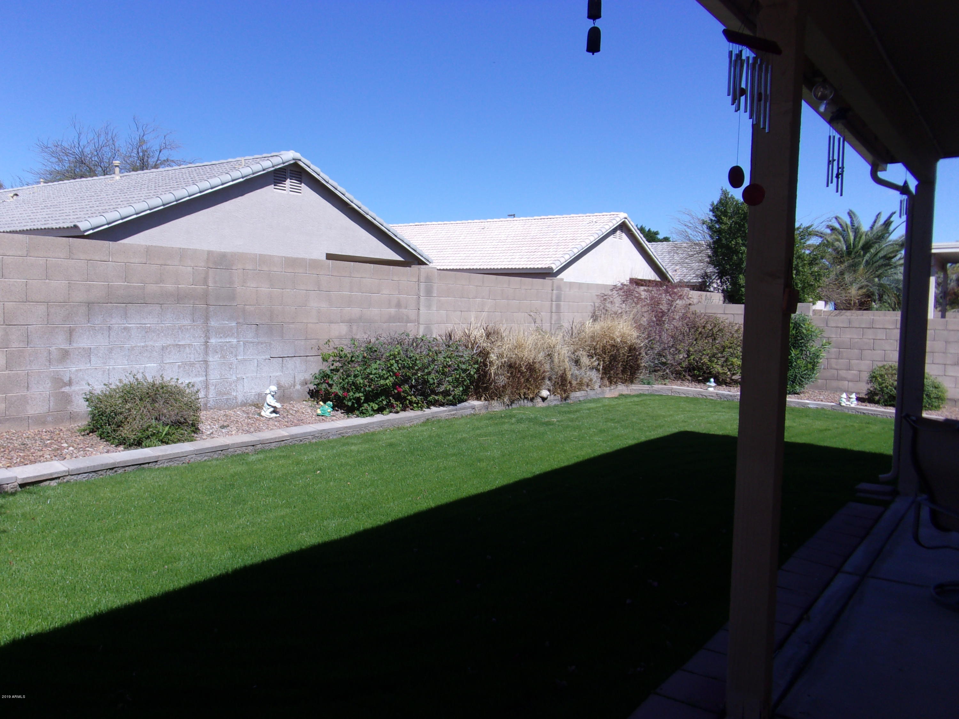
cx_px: 480
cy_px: 360
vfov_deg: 49.7
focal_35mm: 28
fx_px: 776
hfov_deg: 63.4
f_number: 10.8
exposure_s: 1/75
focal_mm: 5.1
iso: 80
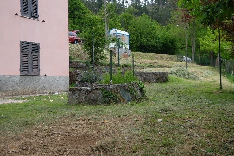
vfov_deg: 36.9
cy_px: 78
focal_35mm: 36
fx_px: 234
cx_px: 117
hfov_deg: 53.1
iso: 200
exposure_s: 1/250
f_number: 5.6
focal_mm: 24
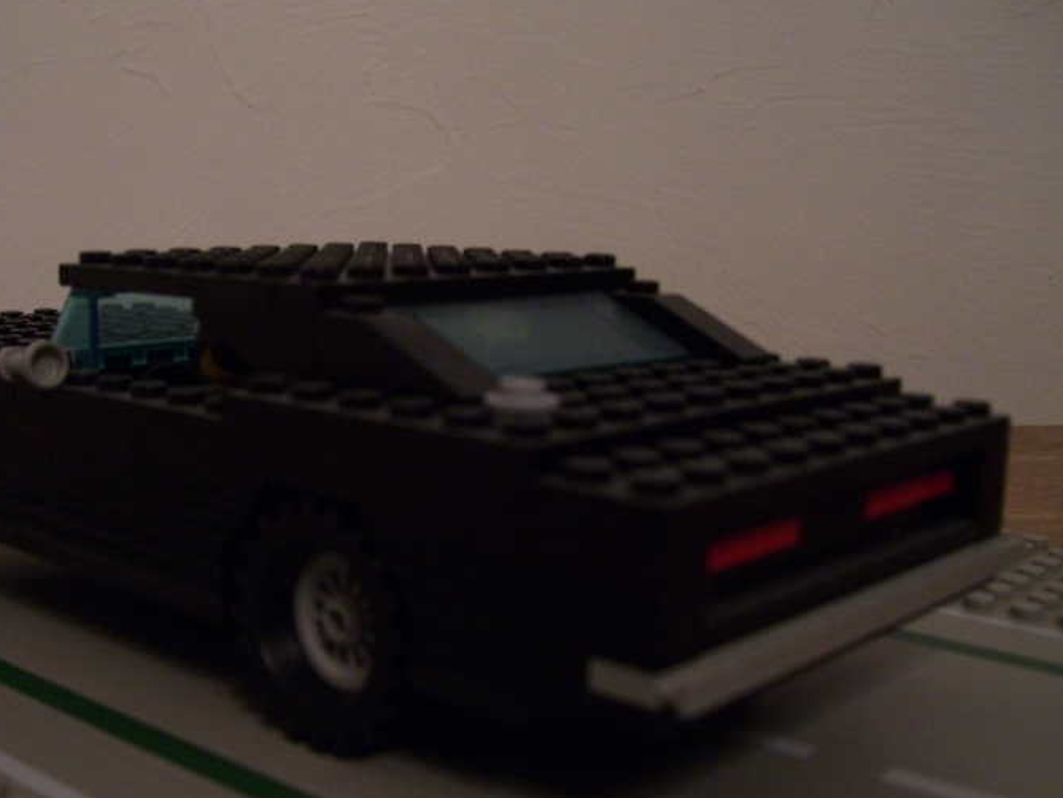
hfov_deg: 40.2
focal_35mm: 47
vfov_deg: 30.8
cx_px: 402
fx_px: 1444
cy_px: 475
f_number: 2.7
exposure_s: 1/8
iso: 160
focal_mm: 6
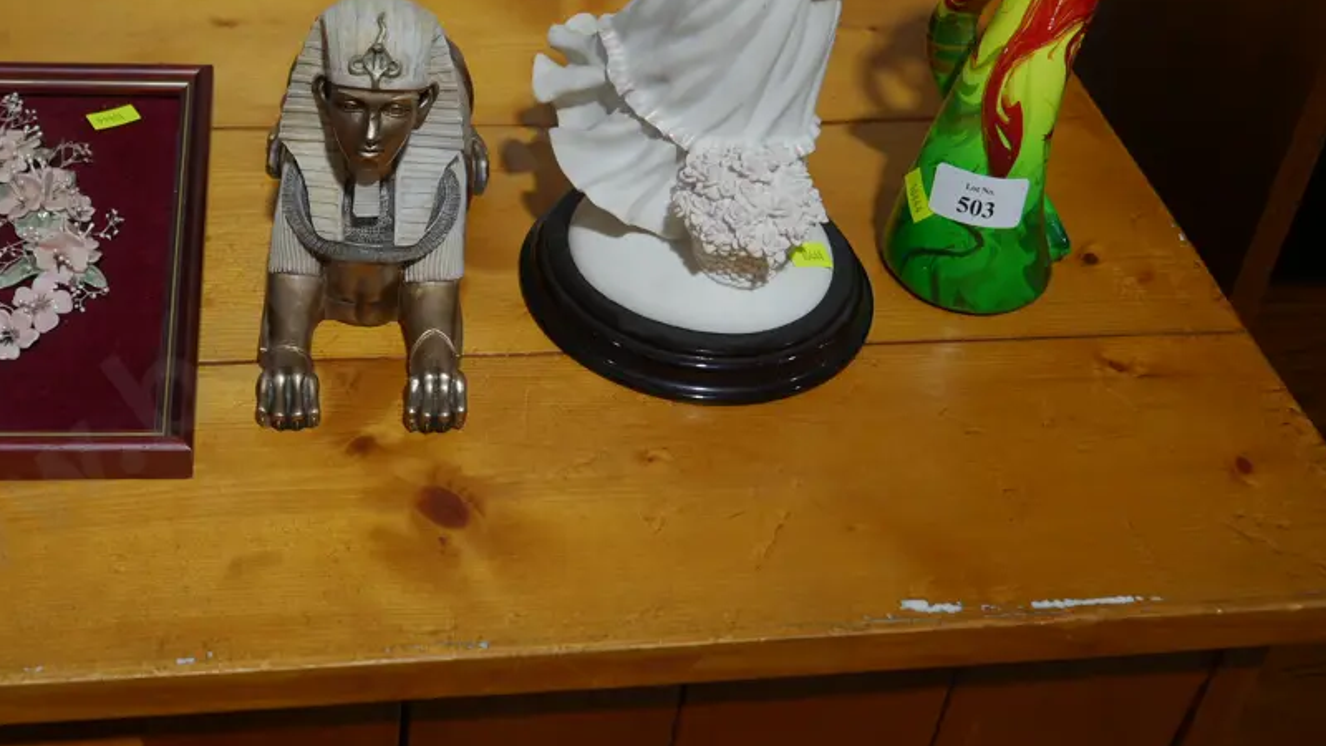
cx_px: 504
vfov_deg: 22.3
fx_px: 1863
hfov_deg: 38.9
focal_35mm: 53
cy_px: 148
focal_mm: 19
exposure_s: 1/80
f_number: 4.1
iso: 200
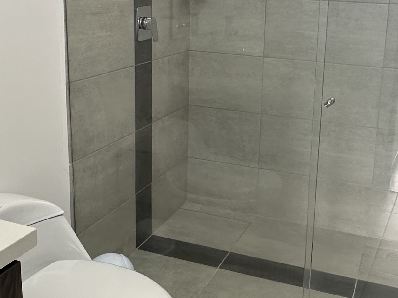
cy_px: 87
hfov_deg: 41.6
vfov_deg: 31.8
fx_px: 517
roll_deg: -3.5
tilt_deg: -10.8
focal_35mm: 45
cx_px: 260
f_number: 2.2
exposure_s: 1/99
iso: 160
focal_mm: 2.22
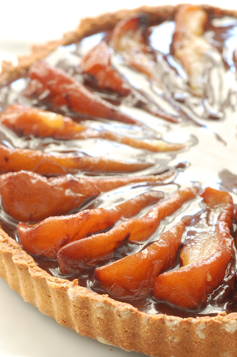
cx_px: 107
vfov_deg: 13.9
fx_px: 1467
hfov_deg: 9.2
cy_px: 184
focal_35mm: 148
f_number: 8
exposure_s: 1/2.5
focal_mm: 90
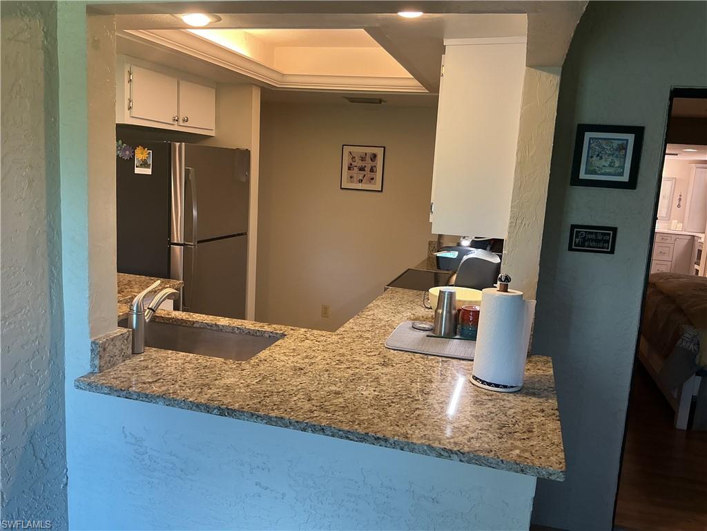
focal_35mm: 29
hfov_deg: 61.7
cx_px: 354
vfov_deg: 48.2
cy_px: 266
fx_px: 592
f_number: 1.8
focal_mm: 3
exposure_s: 1/60
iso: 64
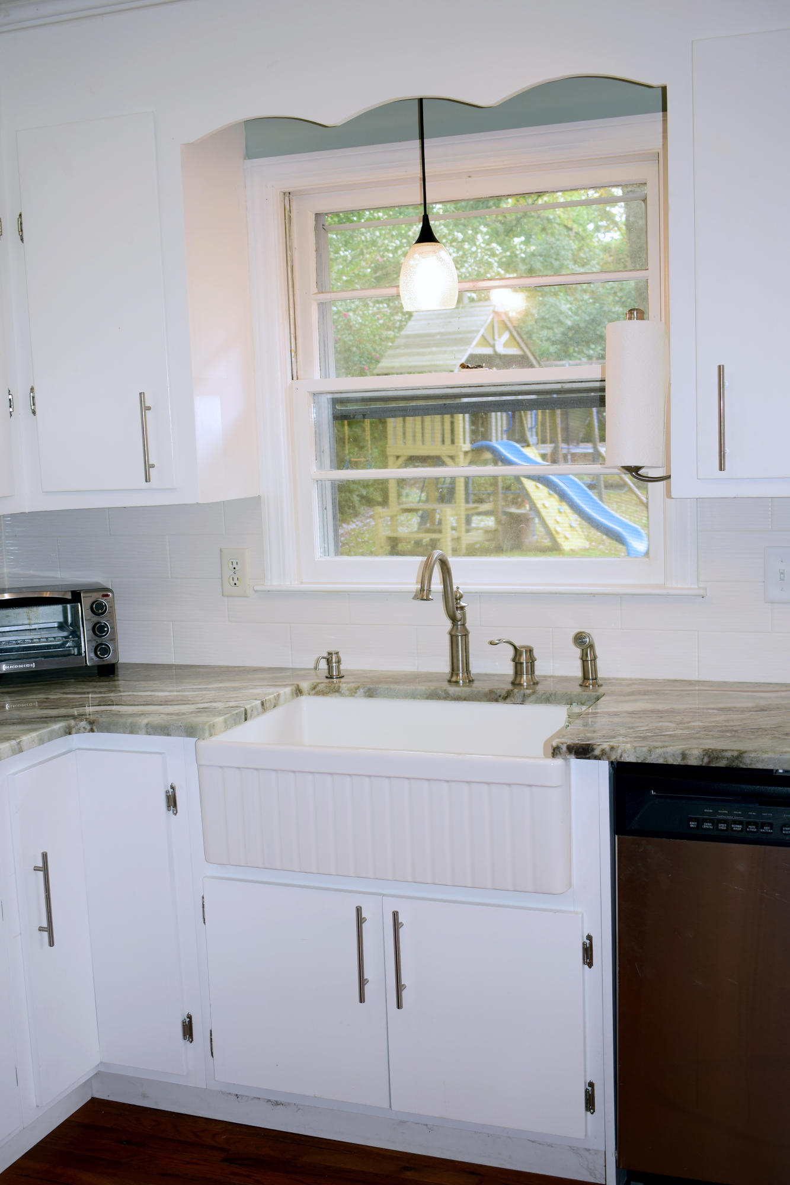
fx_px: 1333
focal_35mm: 40
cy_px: 592
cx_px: 395
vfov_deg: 47.9
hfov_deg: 33.0
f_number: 4
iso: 100
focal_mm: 27
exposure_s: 1/40
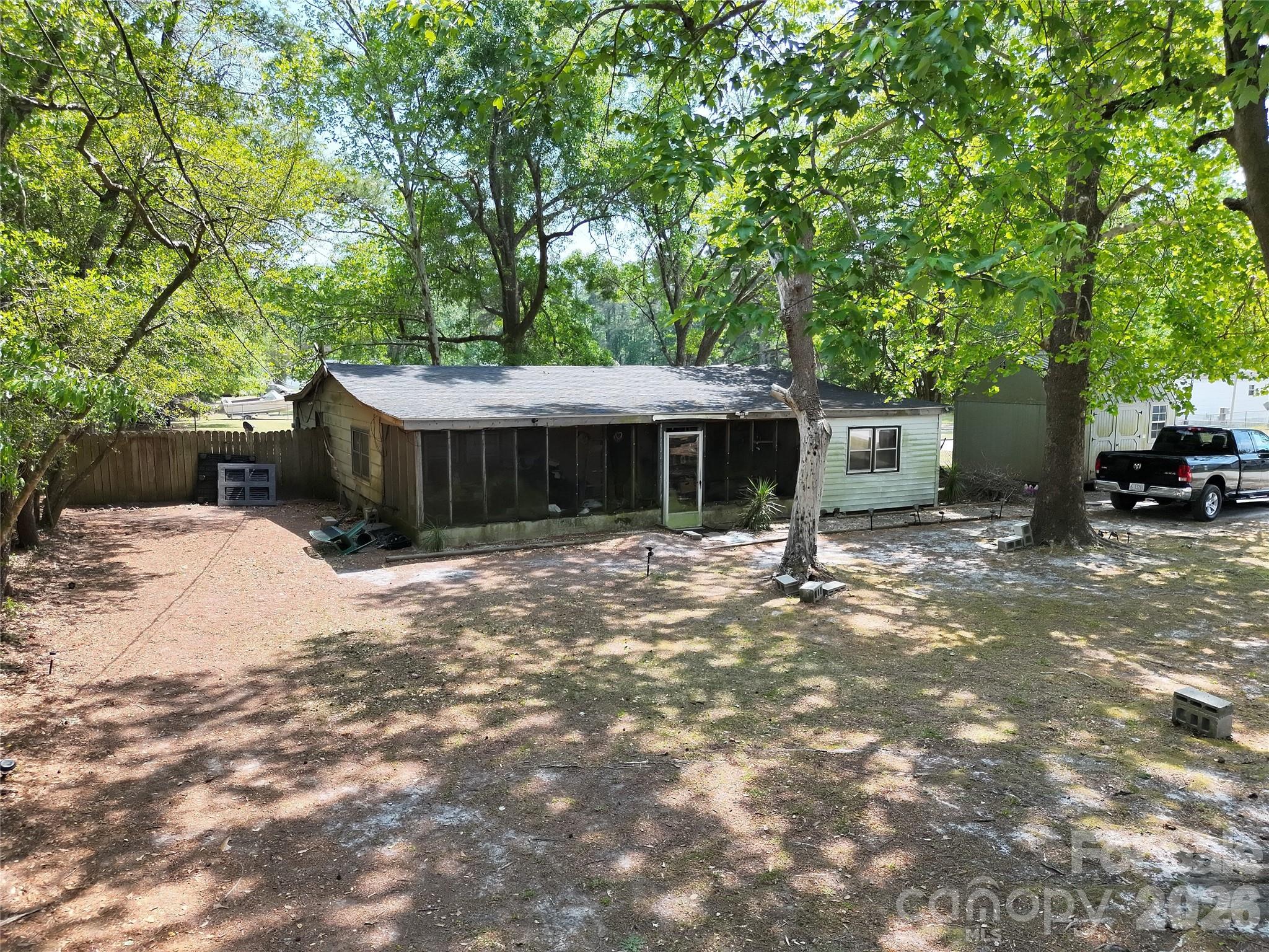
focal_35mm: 24
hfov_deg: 71.6
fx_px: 880
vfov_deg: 56.8
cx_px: 634
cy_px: 476
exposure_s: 1/2500
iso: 290
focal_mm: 6.72
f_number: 1.7
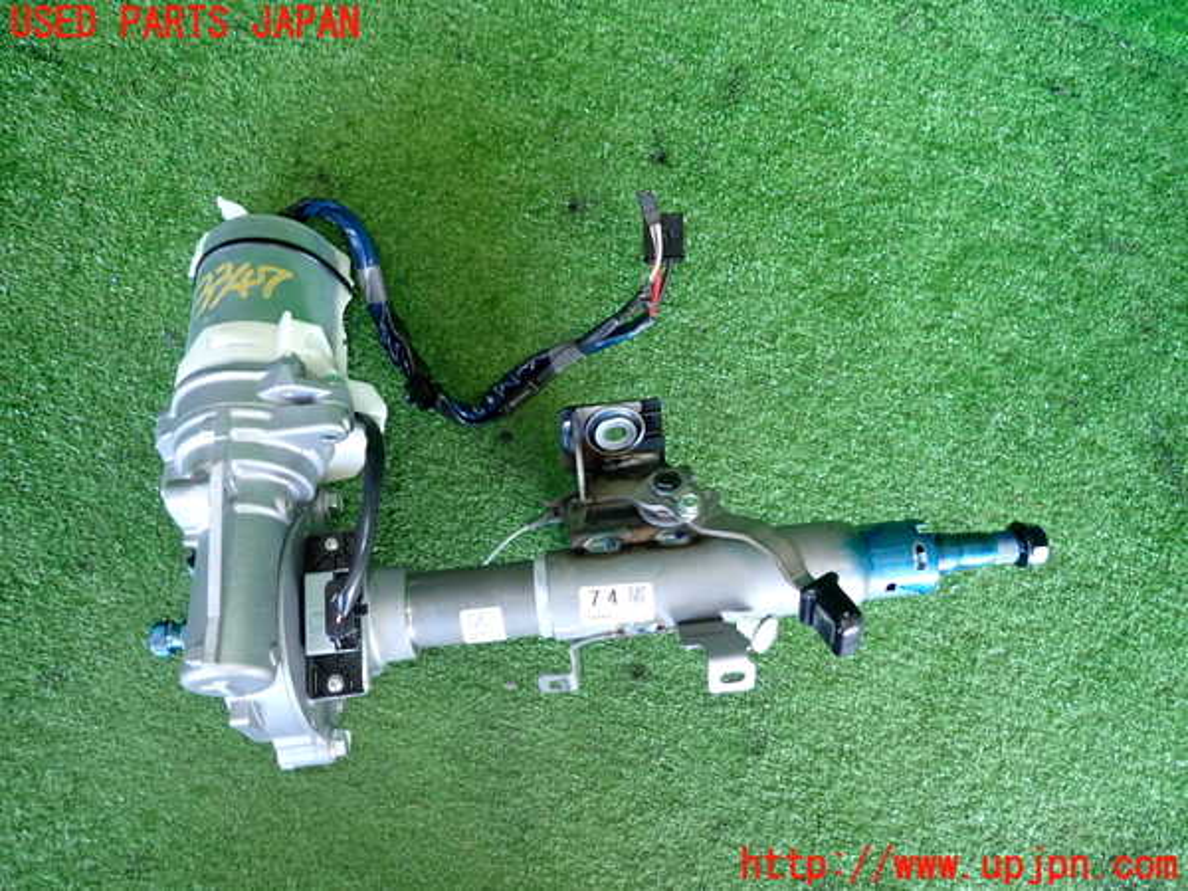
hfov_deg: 69.4
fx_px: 858
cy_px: 446
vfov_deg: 54.9
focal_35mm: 25
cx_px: 594
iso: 200
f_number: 2
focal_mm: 4.5
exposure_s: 1/40
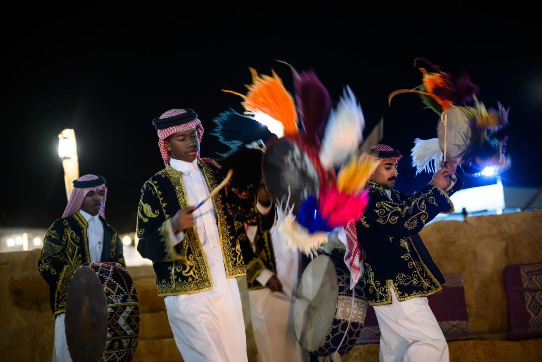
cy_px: 181
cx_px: 271
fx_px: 753
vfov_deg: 27.0
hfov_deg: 39.6
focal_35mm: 50
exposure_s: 1/80
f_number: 1.2
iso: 2000
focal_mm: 50
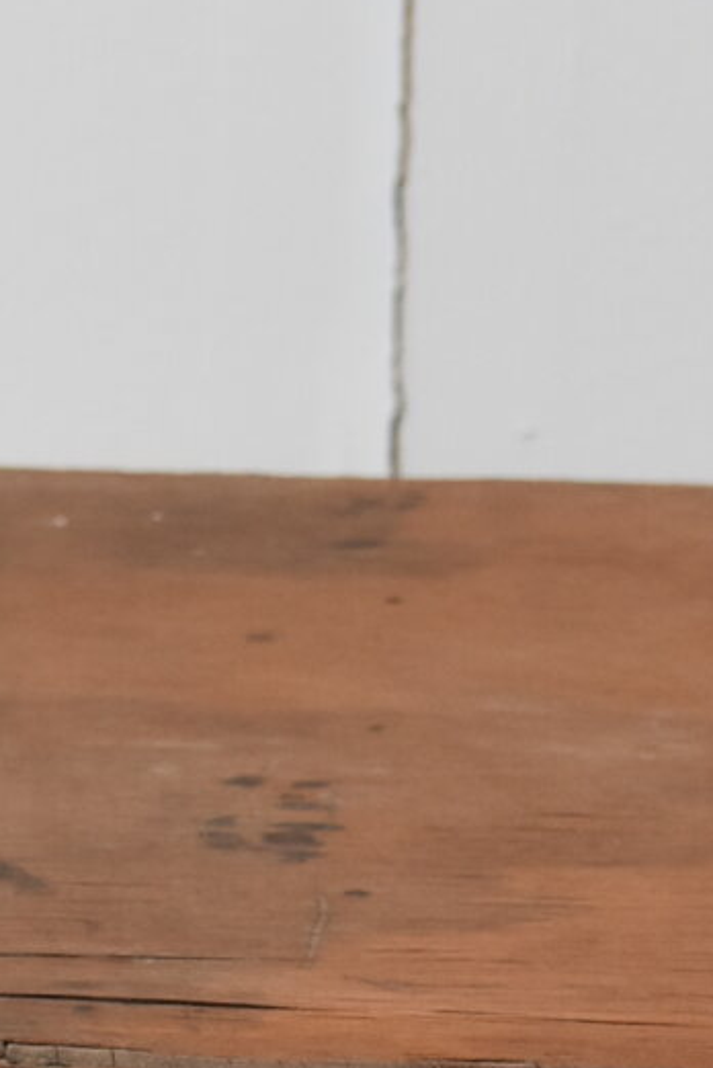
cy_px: 1072
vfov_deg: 12.0
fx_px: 5027
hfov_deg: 8.1
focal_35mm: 169
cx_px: 700
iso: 800
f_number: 4
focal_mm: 23
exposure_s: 1/60
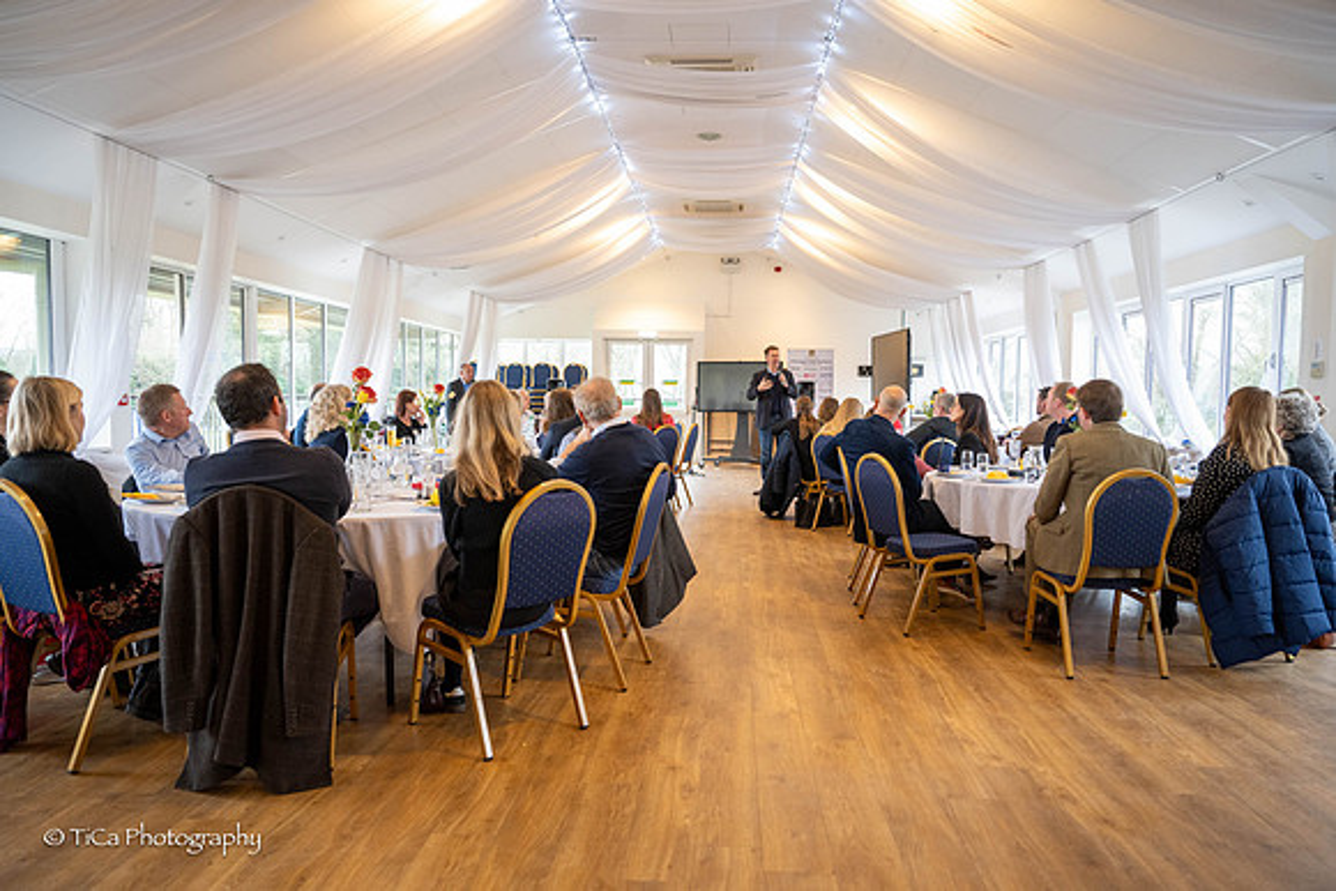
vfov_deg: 52.0
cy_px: 446
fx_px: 913
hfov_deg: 72.4
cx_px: 668
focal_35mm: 25
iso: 800
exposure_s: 1/40
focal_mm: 24
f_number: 3.2
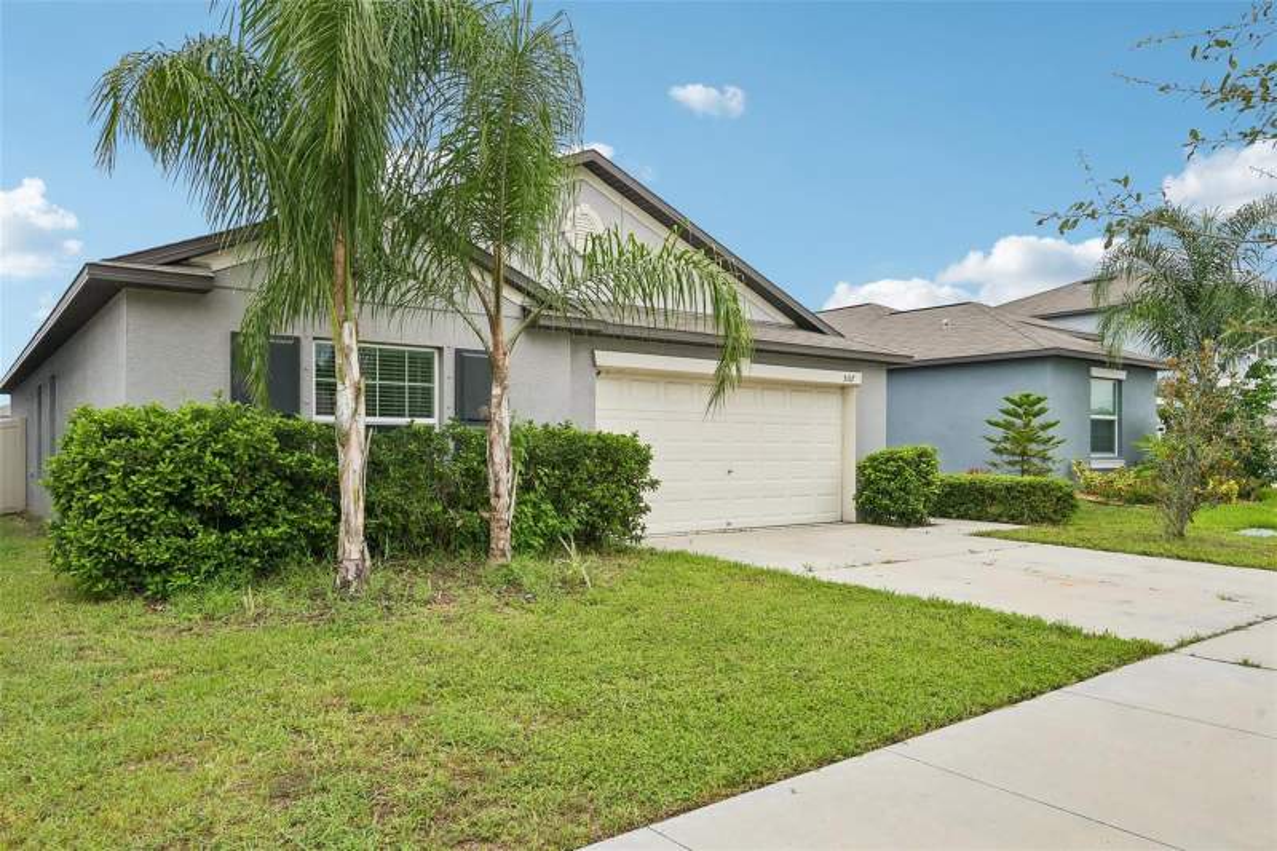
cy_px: 426
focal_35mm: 24
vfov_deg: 54.1
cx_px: 638
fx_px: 833
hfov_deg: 74.9
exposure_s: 1/800
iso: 400
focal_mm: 23.5
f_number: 8
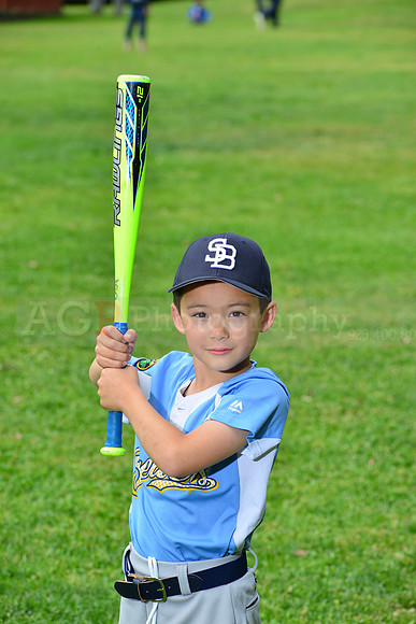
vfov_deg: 14.2
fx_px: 2512
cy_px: 312
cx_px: 208
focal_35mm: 145
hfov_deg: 9.5
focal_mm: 145
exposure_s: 1/200
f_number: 10
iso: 160
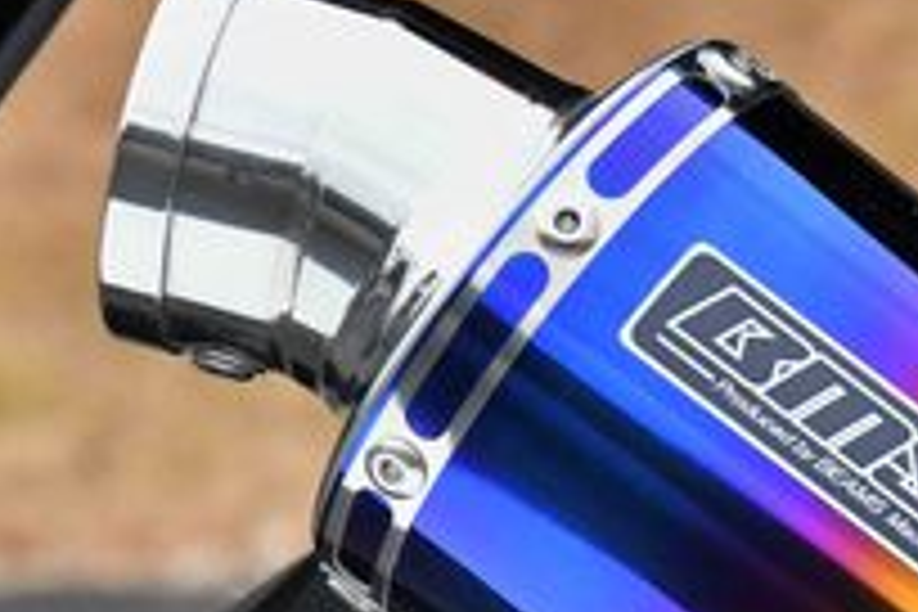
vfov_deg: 4.9
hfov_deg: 7.3
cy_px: 1060
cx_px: 1494
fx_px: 7012
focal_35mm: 275
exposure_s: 1/500
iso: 3200
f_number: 9
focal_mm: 70
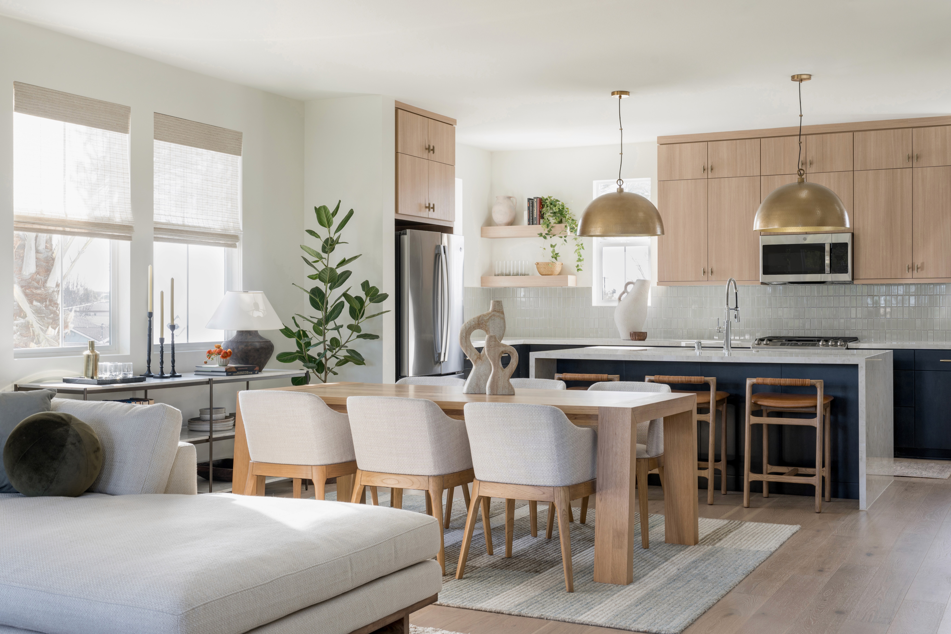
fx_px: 1136
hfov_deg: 45.4
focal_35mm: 43
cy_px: 317
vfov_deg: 31.2
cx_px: 476
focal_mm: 43
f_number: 10
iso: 200
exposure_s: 1/5
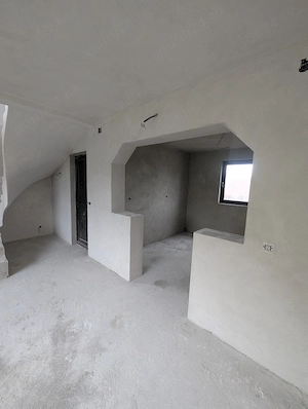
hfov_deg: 90.1
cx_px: 154
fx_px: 154
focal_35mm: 13
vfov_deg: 106.1
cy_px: 204
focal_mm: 1.95
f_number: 2.2
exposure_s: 1/41.7
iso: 51
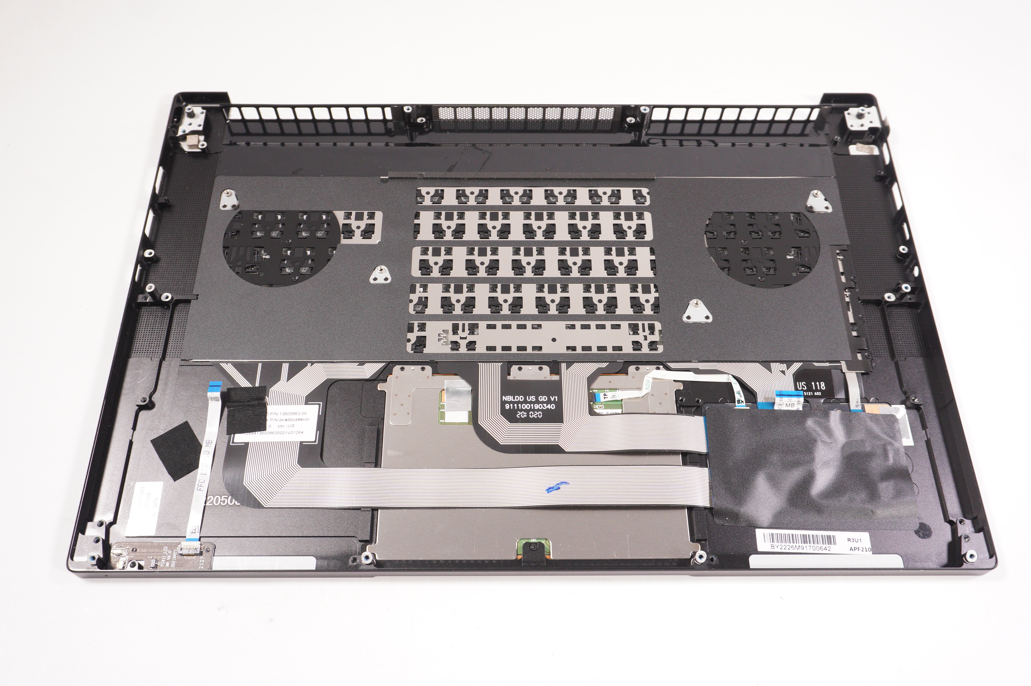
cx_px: 516
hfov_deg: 59.5
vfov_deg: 41.6
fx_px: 901
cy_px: 343
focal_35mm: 32
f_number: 5.6
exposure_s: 1/160
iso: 800
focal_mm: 21
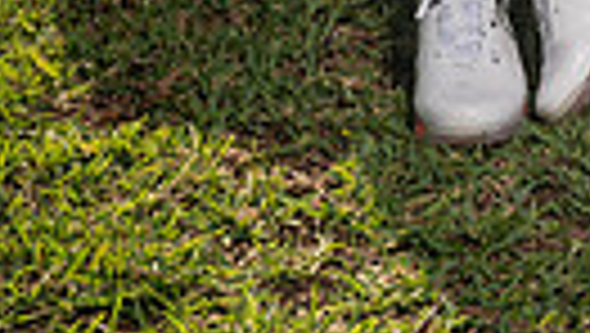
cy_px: -675
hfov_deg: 15.2
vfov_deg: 7.7
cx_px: 658
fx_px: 2145
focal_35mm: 137
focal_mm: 38
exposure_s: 1/200
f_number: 4.5
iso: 500
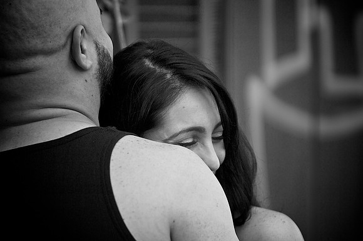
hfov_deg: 9.2
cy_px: 120
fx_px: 2266
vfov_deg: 6.1
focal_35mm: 225
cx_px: 182
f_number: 2.8
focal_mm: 150
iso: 100
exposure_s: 1/250
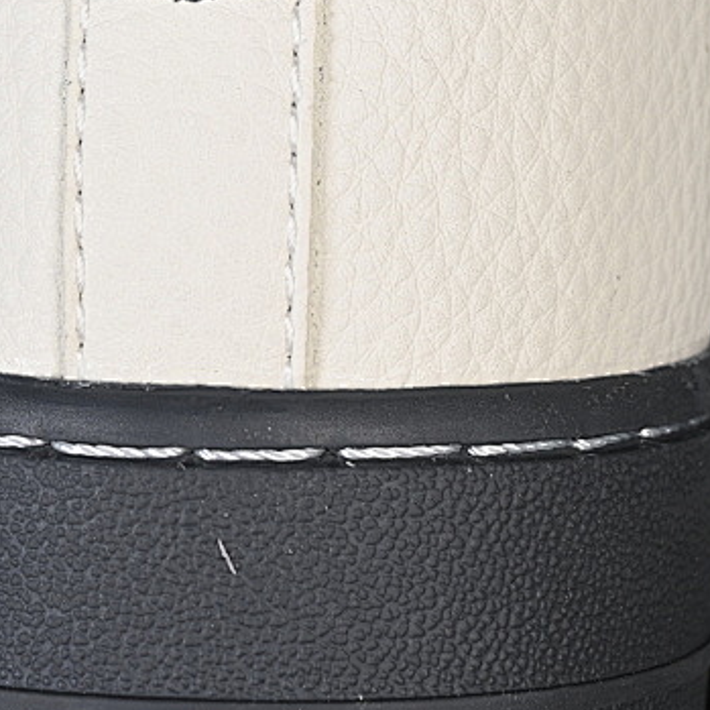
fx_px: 4571
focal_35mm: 197
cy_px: 102
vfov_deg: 8.9
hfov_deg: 8.9
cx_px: 240
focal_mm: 50
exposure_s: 1/80
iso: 160
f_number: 7.1
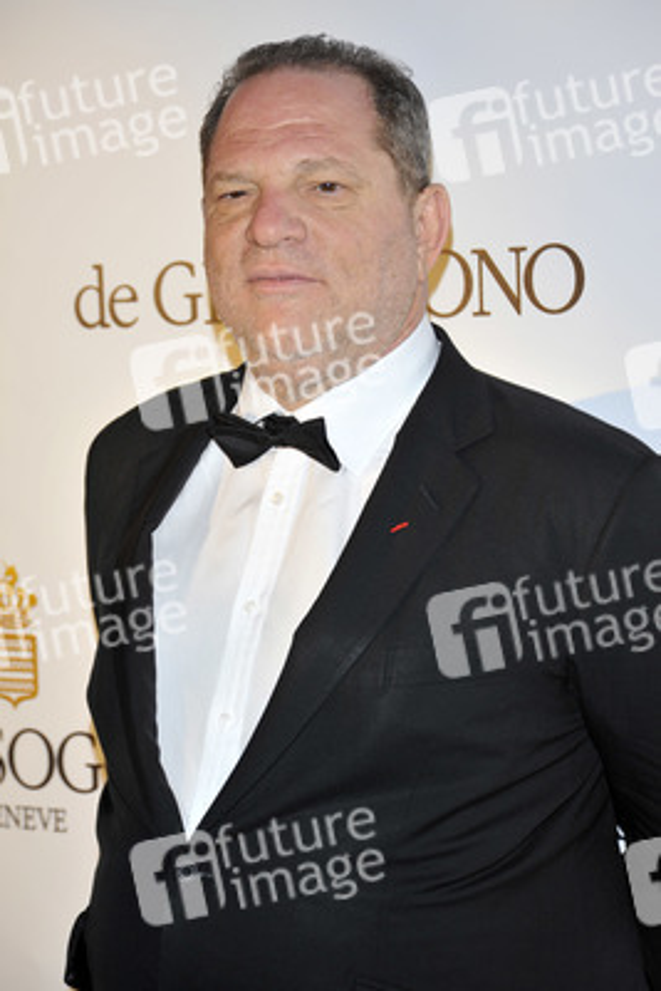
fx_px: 3302
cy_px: 496
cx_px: 330
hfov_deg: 11.4
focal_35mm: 120
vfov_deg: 17.1
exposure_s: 1/160
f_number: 5.6
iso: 500
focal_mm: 120
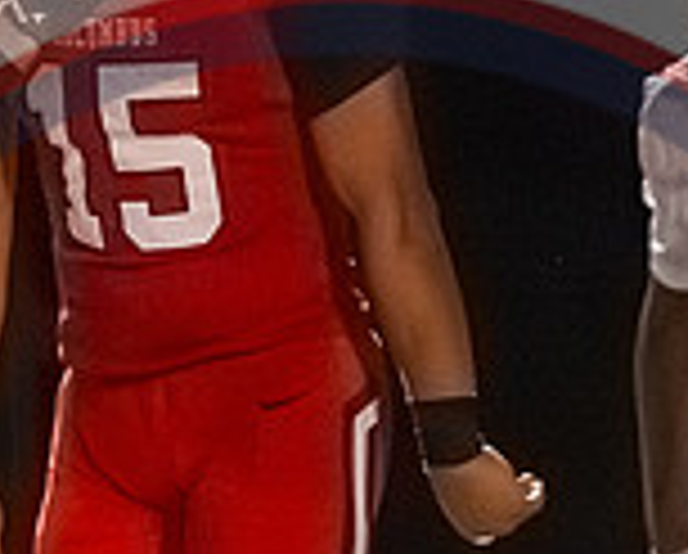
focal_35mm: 2393
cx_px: -339
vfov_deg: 0.6
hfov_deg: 0.8
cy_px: 394
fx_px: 48820
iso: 25600
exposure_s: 1/1600
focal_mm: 400
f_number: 4.5
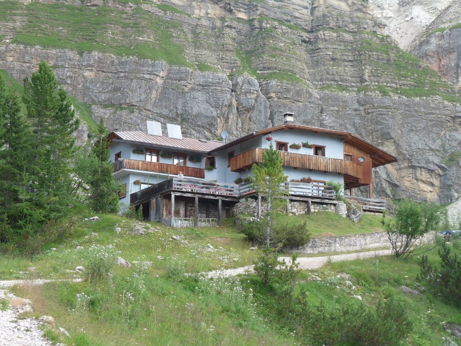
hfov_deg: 29.4
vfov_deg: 22.3
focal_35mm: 66
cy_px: 173
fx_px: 879
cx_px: 230
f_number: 4
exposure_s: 1/160
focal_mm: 6.6
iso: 100
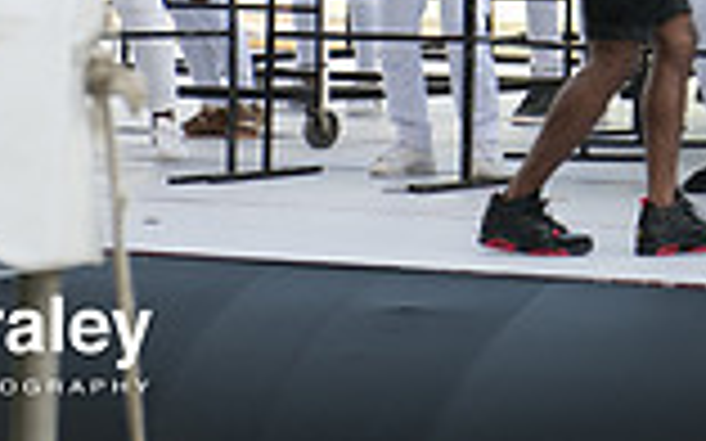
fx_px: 5078
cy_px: -427
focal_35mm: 264
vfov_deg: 4.9
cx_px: 1088
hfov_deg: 7.8
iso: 64
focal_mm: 70
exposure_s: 1/100
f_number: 5.6
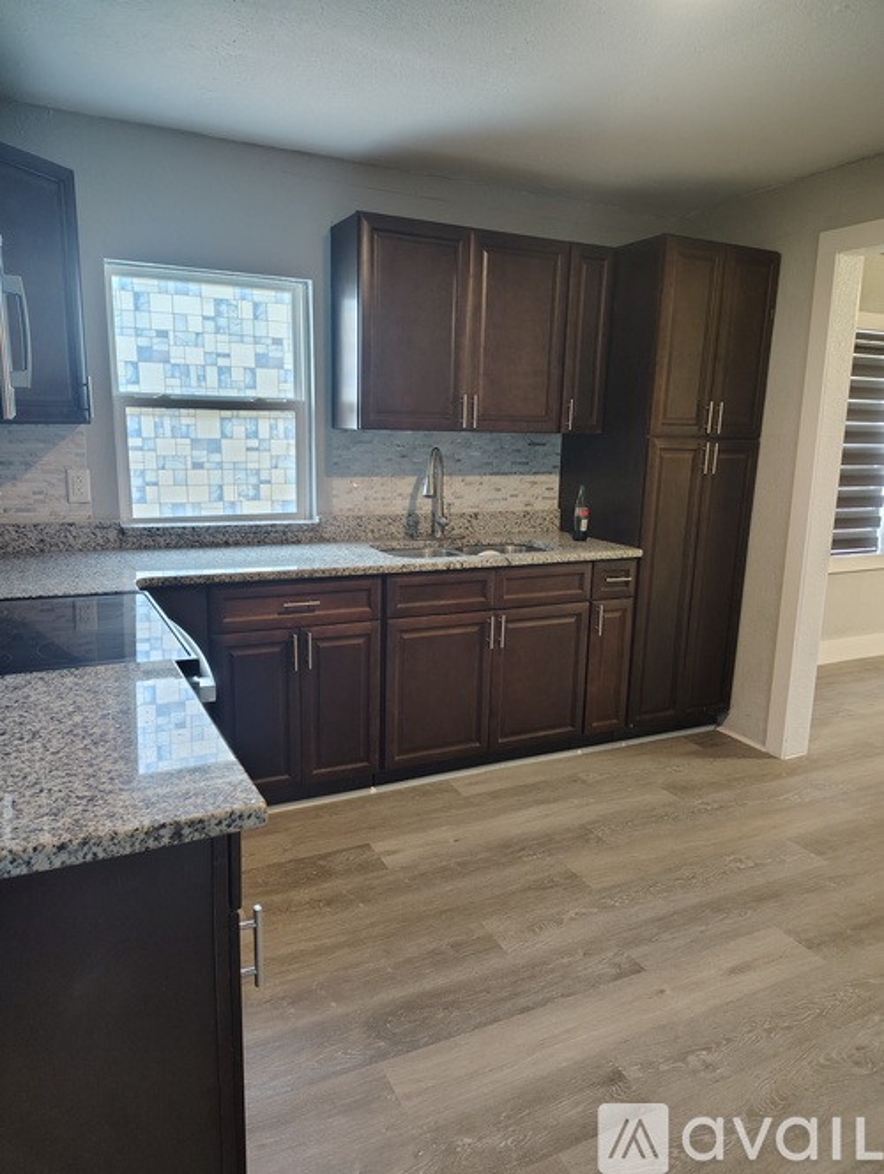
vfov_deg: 71.5
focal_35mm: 24
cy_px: 587
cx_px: 442
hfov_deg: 56.9
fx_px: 815
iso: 1916
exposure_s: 1/60
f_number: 1.8
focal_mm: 5.56
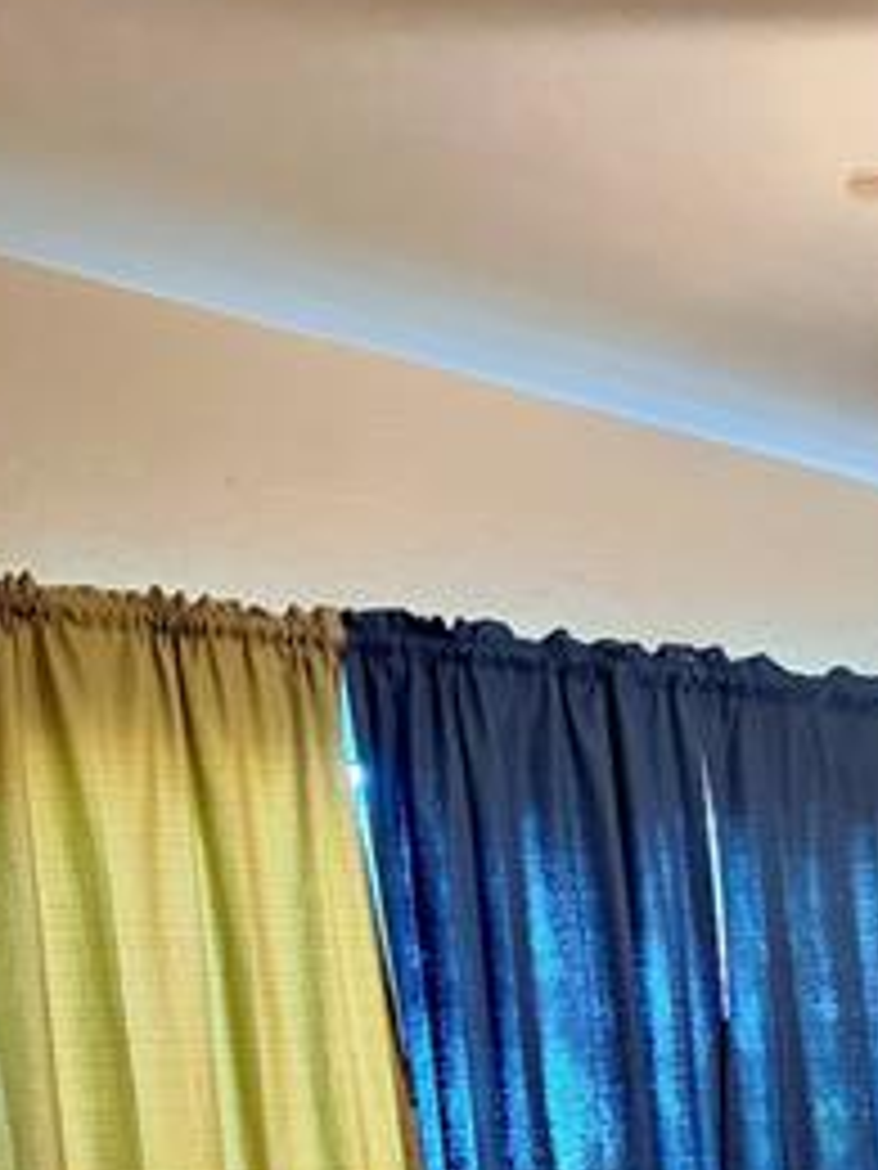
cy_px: 1521
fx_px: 2401
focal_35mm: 71
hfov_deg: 19.1
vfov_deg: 24.0
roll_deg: +3.0
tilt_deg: -9.0
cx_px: 1162
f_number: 1.78
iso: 500
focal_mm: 6.76
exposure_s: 1/60
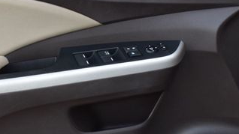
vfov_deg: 15.2
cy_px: 96
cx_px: 58
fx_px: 501
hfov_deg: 26.5
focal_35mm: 79
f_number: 6.3
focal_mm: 25
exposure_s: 1/15
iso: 400
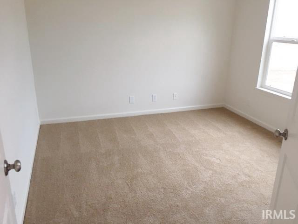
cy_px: 112
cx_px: 149
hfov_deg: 61.7
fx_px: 250
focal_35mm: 29
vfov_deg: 48.2
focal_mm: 4.15
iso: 100
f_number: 2.2
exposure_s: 1/15
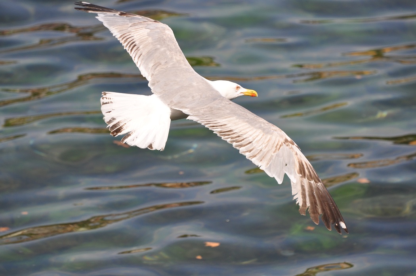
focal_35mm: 450
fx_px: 5193
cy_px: 138
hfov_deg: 4.6
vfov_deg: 3.0
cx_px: 208
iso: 400
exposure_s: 1/1600
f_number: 6.3
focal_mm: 300
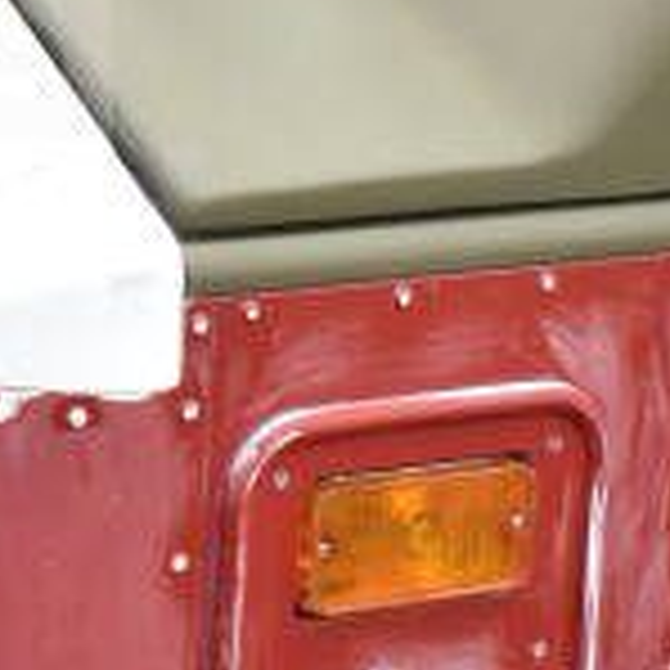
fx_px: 3088
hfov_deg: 11.7
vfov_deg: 12.0
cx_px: -396
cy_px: -220
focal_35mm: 141
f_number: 3.5
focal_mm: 18
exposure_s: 1/4000
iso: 1600
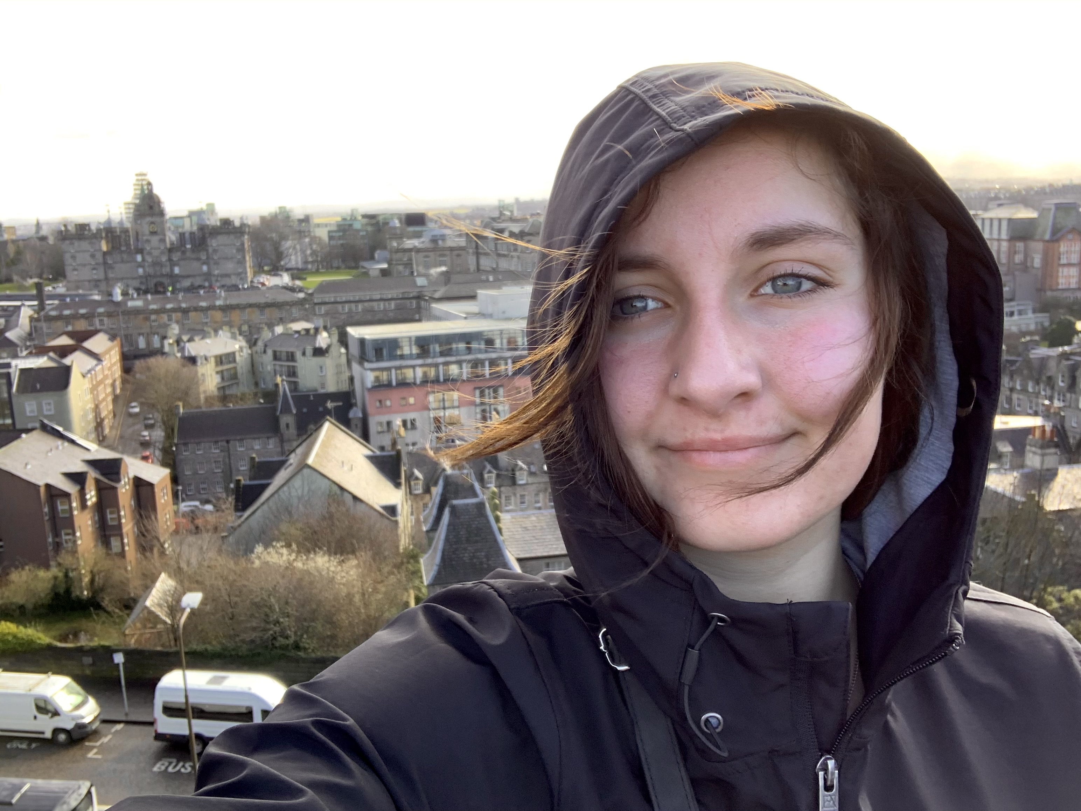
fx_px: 999
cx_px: 540
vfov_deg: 44.2
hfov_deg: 56.8
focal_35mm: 32
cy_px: 406
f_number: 2.2
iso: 20
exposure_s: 1/121
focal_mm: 2.87
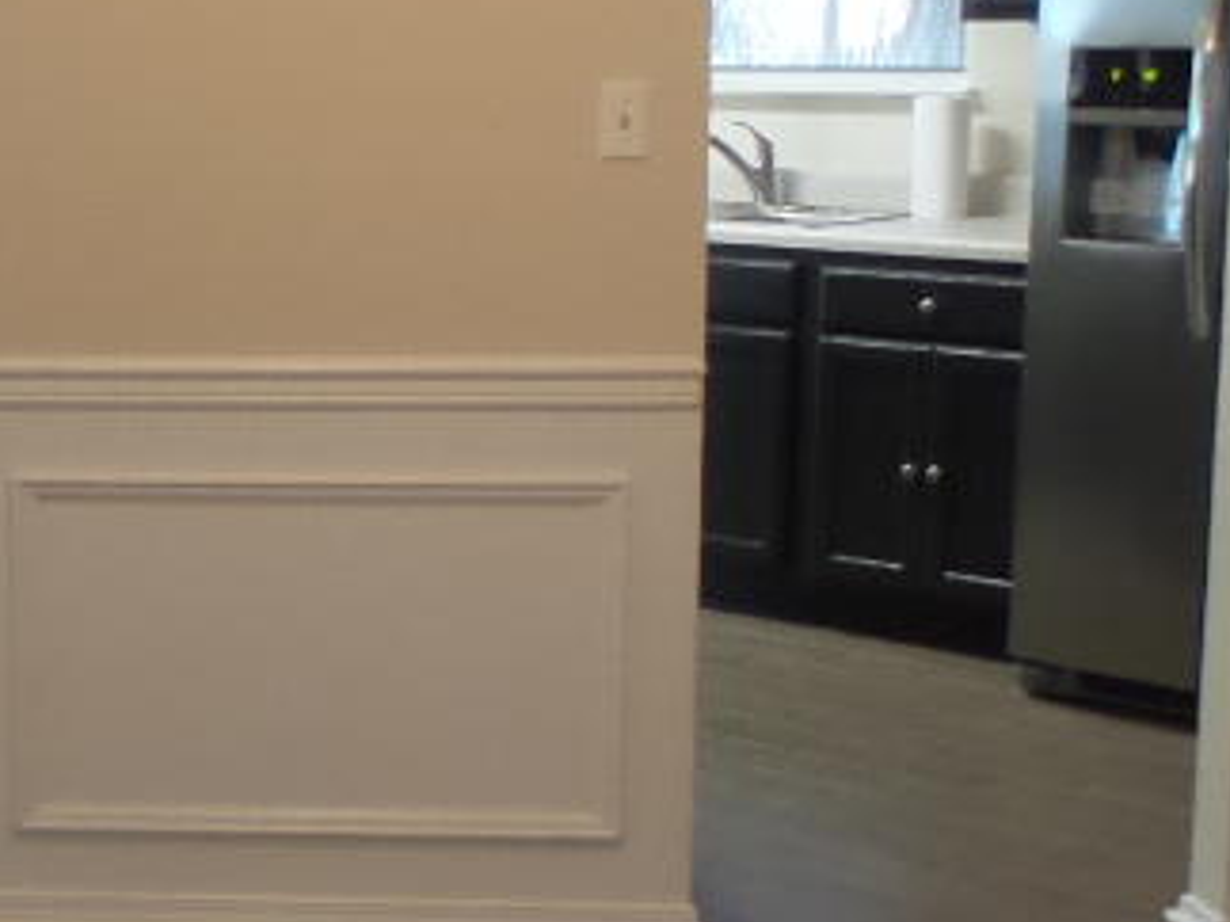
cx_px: -99
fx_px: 2593
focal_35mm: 73
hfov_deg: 25.0
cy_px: 404
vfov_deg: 20.1
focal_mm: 4.1
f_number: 2.8
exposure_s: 1/30
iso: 400
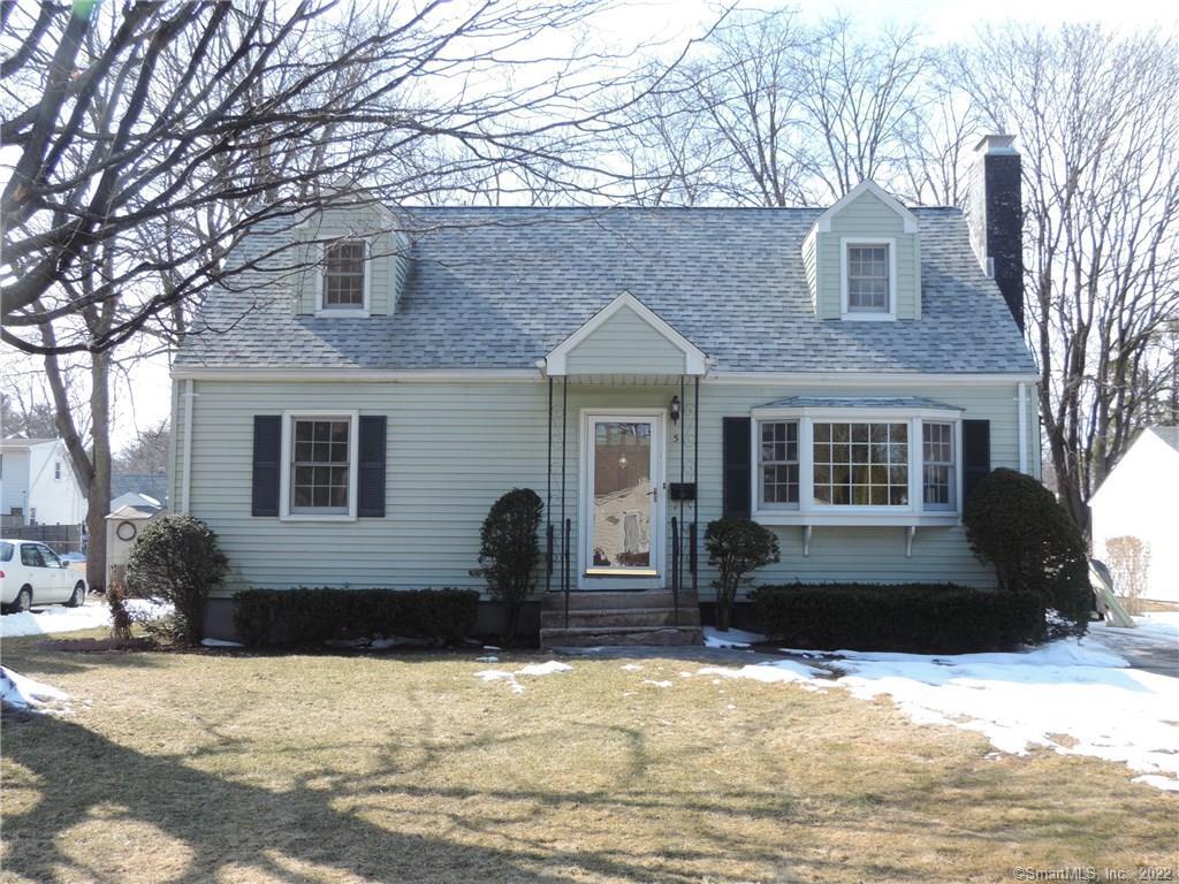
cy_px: 442
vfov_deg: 36.0
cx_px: 590
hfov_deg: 46.8
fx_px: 1362
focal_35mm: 40
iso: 80
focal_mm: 7.1
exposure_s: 1/250
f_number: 3.3
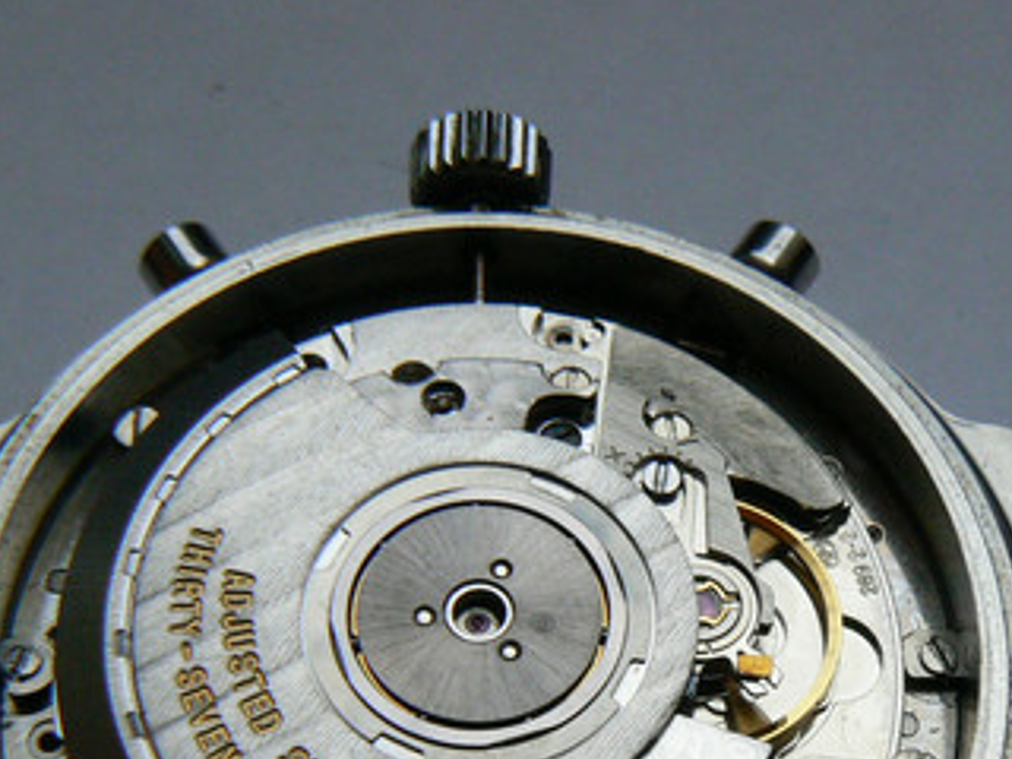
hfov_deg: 26.9
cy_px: 743
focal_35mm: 72
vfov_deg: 19.9
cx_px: 639
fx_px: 2105
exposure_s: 1/400
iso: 200
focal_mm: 6
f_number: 8
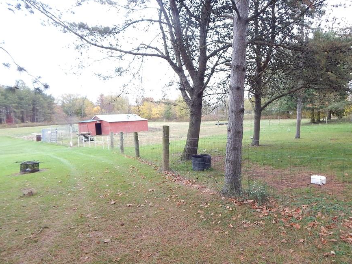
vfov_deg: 53.1
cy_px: 128
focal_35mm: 26
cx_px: 206
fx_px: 264
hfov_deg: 66.8
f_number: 3
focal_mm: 4
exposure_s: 1/80
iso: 125
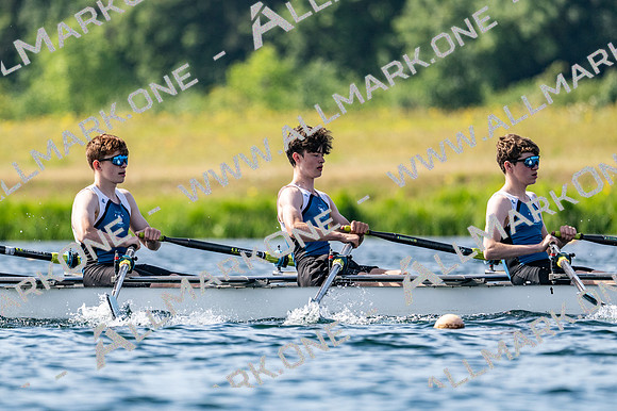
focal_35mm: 600
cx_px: 308
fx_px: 10277
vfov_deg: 2.3
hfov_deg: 3.4
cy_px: 206
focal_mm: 400
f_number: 4.5
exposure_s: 1/2500
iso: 280
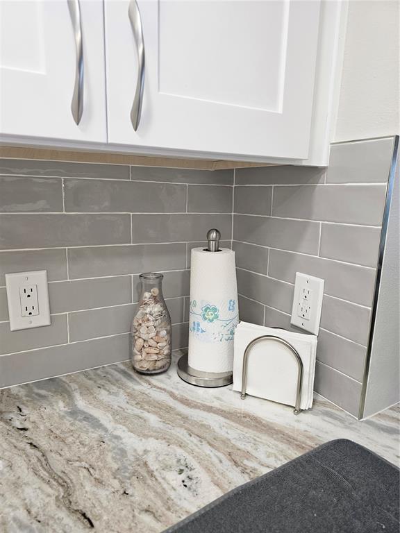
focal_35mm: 23
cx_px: 200
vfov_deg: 73.9
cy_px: 266
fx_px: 354
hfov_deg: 58.9
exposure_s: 1/120
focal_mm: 6.3
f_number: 1.7
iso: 125
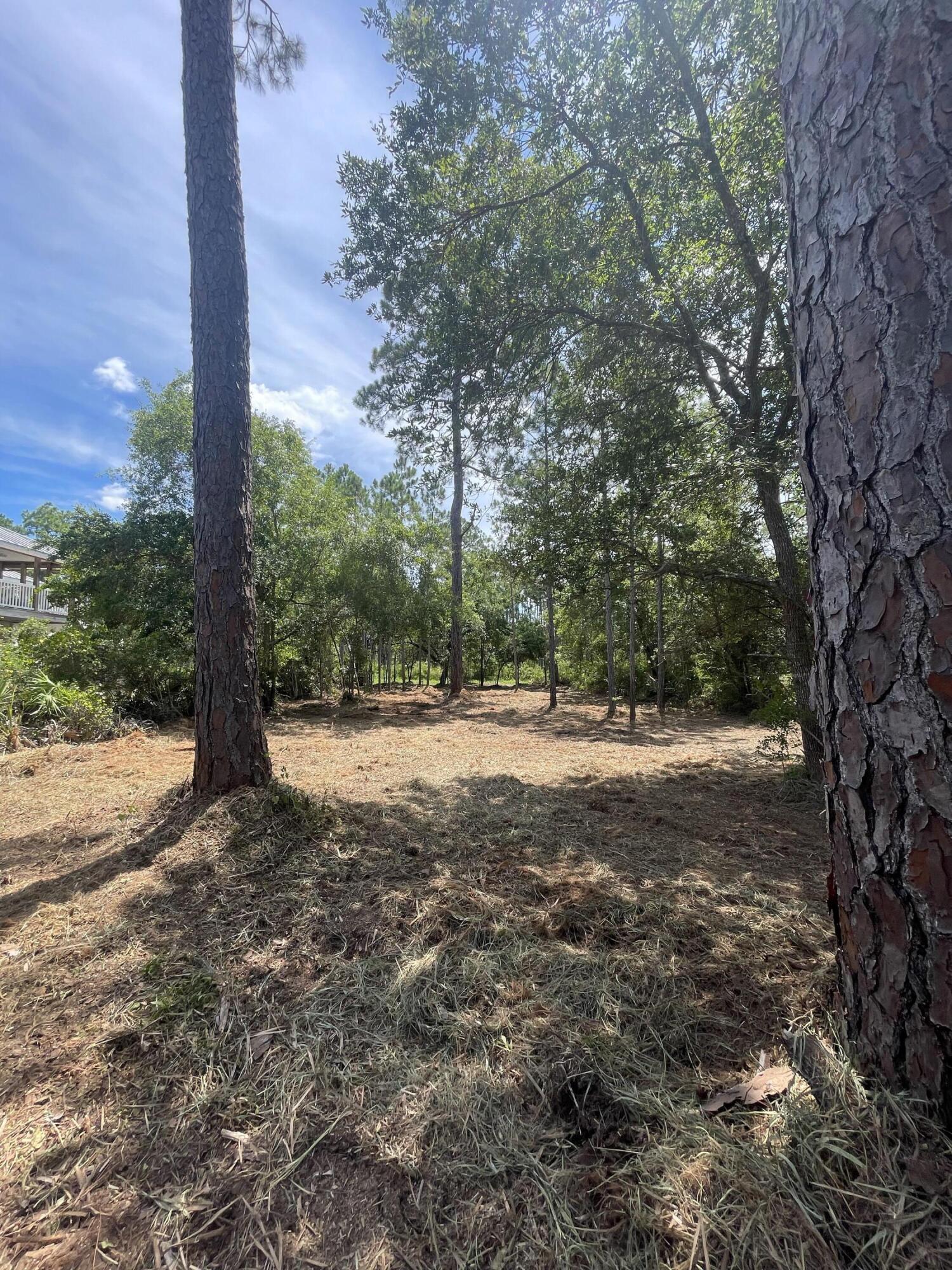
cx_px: 476
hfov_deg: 89.9
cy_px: 635
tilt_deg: +3.5
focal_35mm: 13
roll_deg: +1.0
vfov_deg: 106.2
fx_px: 477
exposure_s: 1/361
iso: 25
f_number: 2.4
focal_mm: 1.54
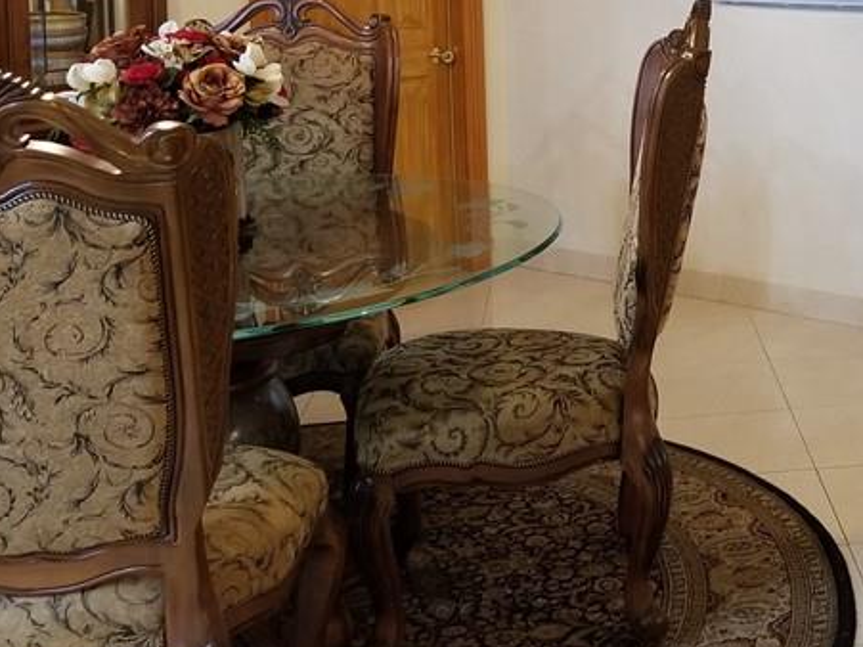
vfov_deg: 23.9
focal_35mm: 59
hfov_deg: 30.8
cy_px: 27
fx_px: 1471
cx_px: 819
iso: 200
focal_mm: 4.3
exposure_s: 1/15
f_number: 1.7
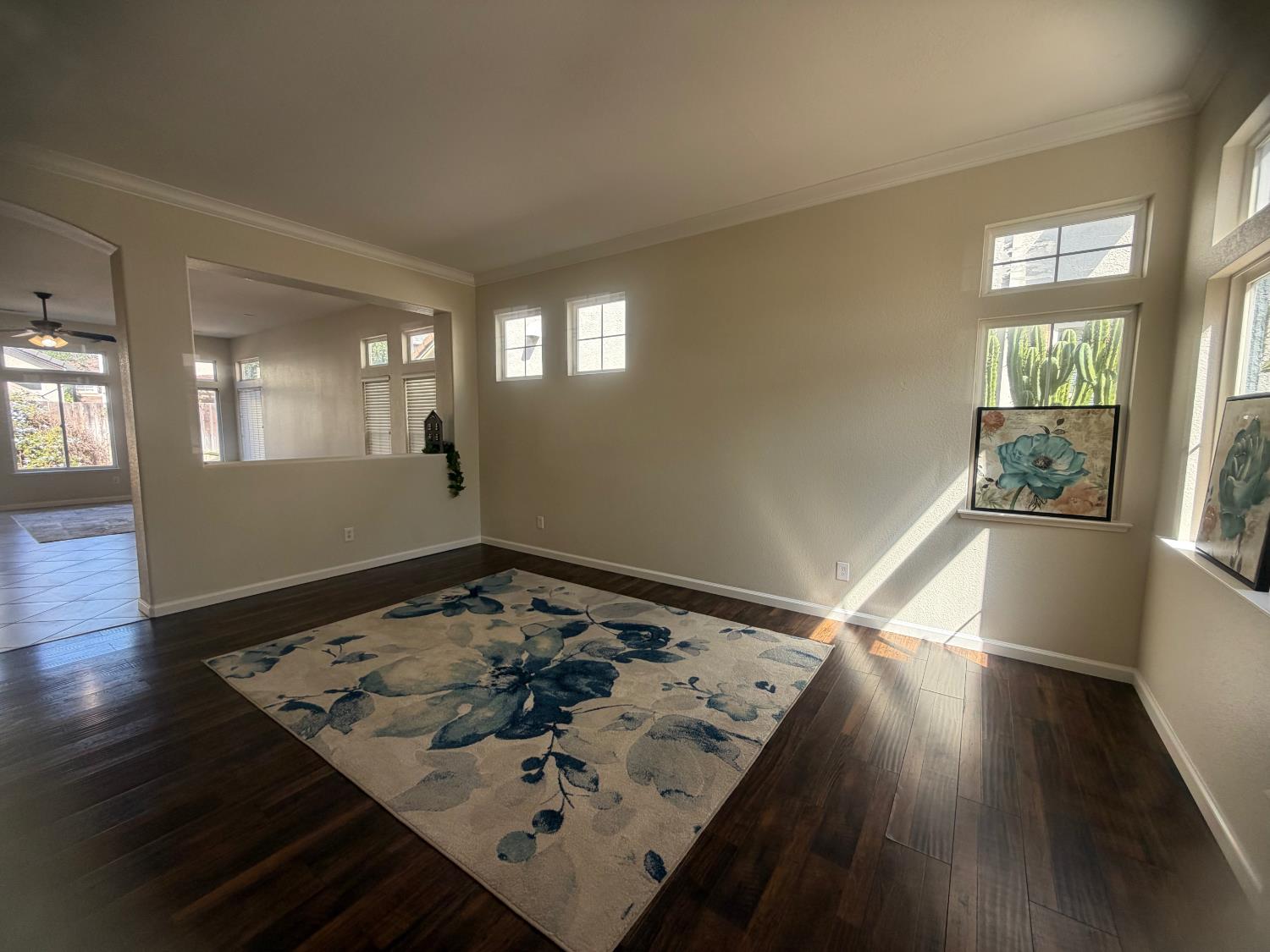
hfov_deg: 102.1
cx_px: 635
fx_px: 514
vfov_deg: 85.7
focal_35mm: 14
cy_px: 476
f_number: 2.2
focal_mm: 2.22
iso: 80
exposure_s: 1/121
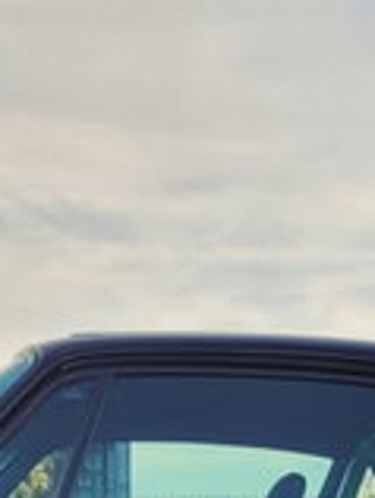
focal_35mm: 126
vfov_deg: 14.1
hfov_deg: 11.8
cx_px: 104
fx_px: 1815
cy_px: 845
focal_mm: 5.4
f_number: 1.8
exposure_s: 1/657
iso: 40
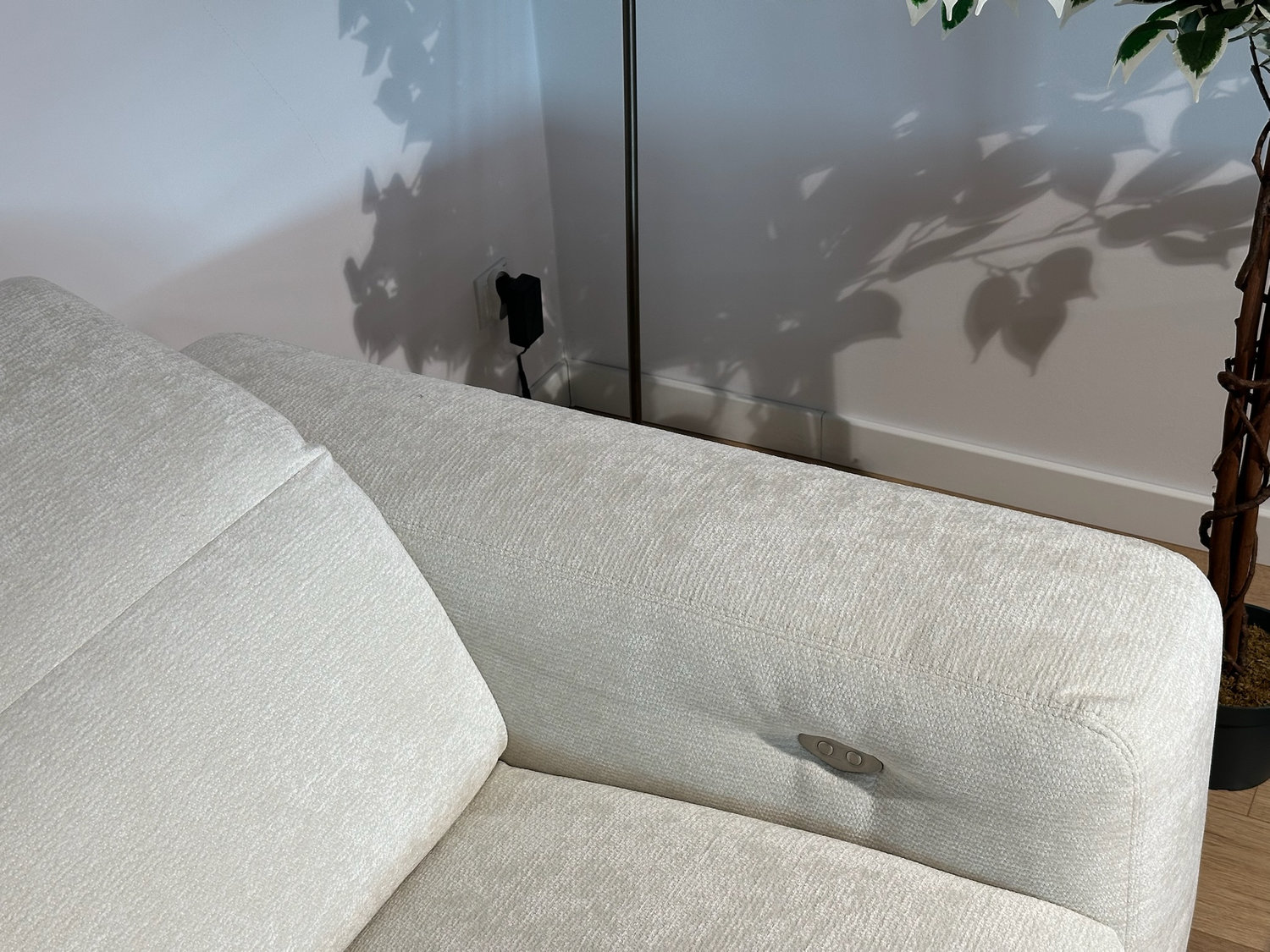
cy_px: 476
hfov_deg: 39.7
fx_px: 1761
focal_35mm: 48
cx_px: 635
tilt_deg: -34.8
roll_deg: +3.9
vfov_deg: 30.3
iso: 50
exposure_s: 1/50
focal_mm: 6.86
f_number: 1.78
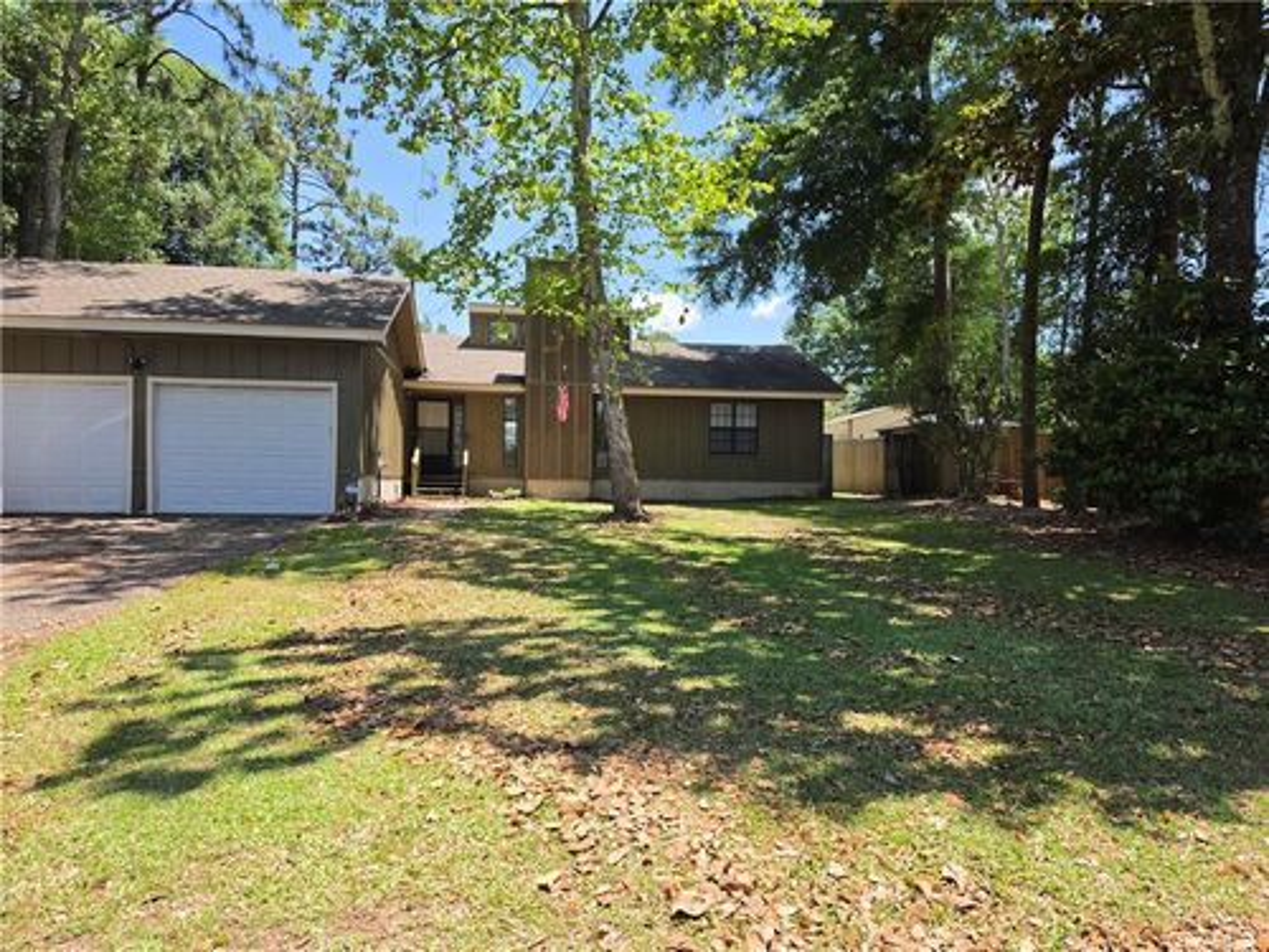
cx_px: 634
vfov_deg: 58.9
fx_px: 843
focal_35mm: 23
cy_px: 476
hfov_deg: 73.9
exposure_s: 1/2752
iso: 64
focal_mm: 6.5
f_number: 1.4
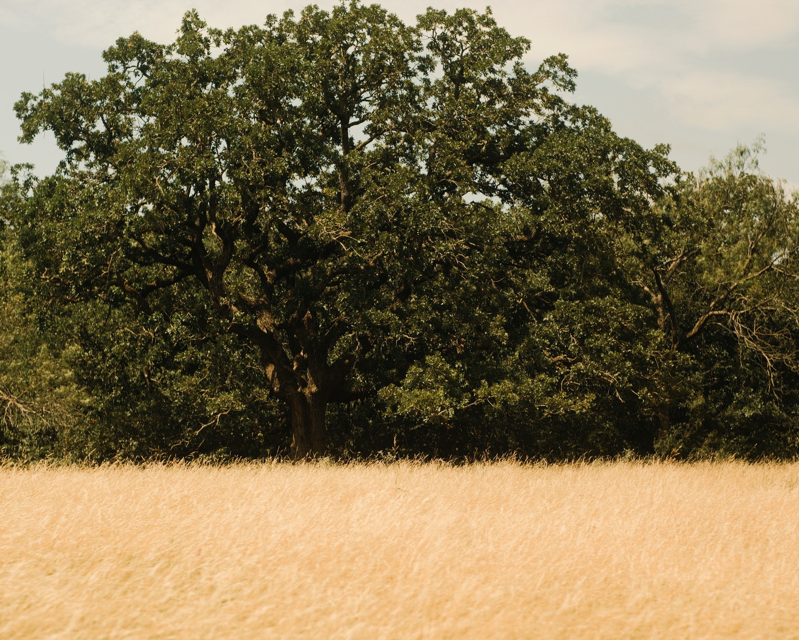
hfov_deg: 20.2
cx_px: 398
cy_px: 320
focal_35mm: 95
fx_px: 2247
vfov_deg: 16.2
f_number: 2.8
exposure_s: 1/4000
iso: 800
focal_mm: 56
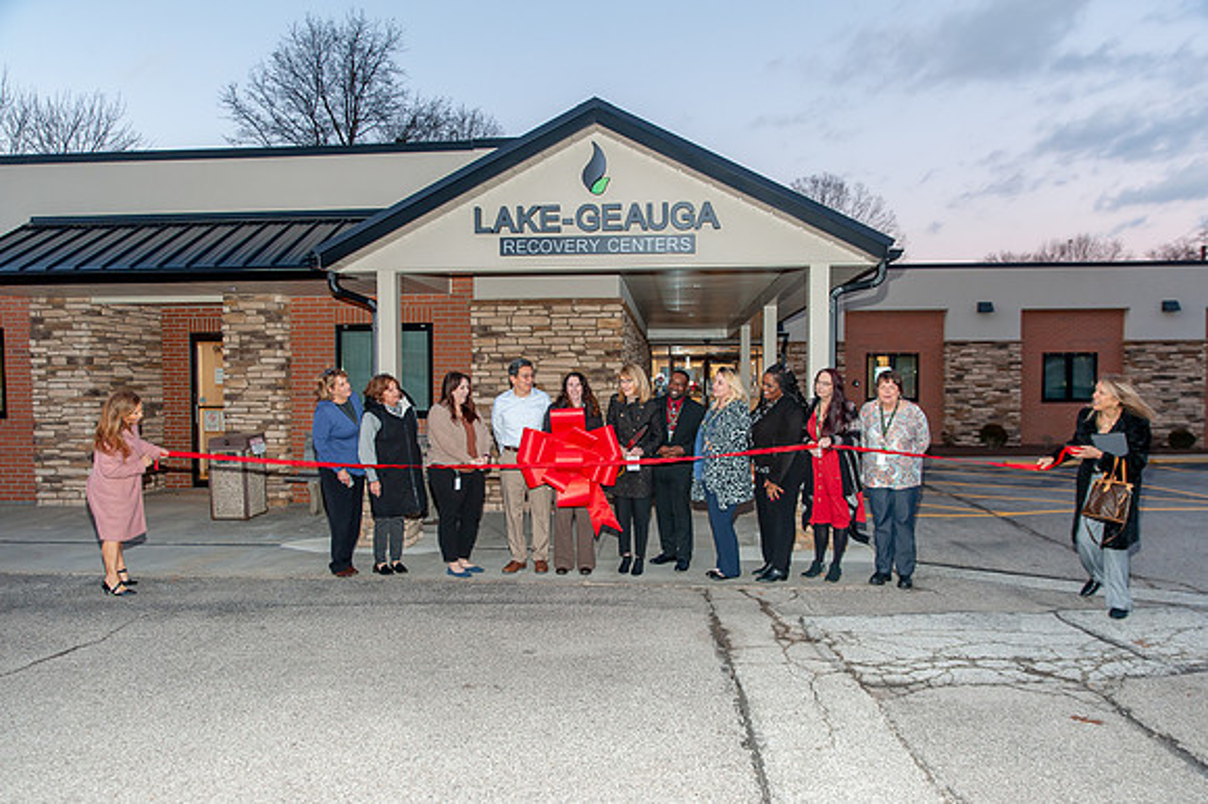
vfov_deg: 53.1
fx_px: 805
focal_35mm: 24
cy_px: 402
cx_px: 604
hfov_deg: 73.8
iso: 640
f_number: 2.8
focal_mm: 24
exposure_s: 1/160
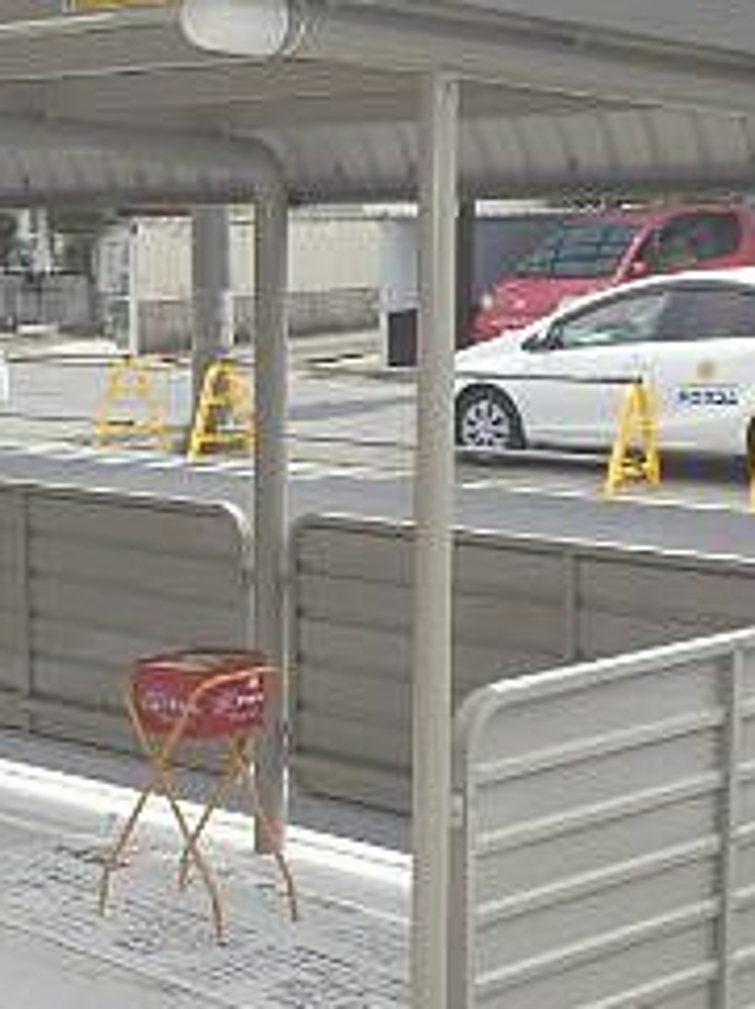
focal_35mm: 98
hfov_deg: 14.8
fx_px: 2855
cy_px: 684
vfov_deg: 20.0
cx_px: -38
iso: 80
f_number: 3.9
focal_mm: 6.6
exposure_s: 1/800
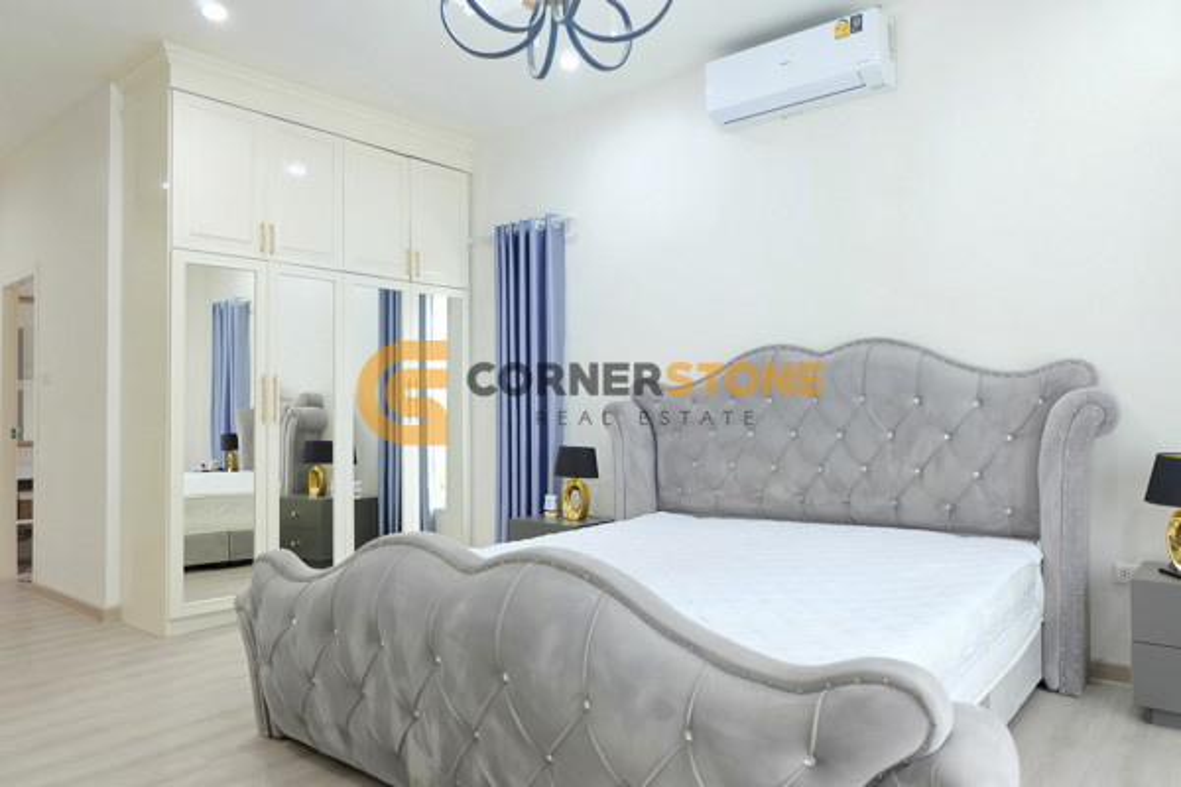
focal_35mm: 24
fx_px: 787
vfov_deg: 53.1
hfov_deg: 73.7
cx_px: 590
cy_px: 394
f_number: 3.5
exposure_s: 1/20
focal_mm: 16
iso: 200
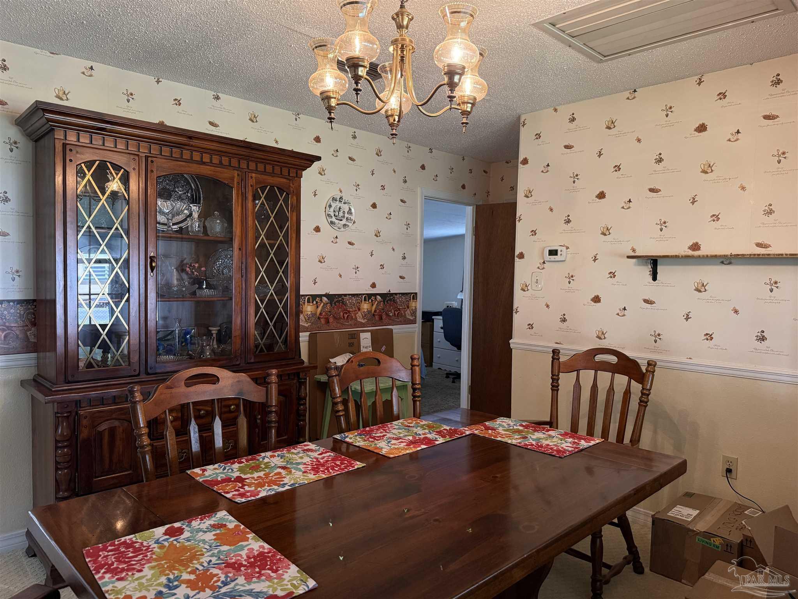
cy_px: 300
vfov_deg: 56.8
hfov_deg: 71.6
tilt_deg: -2.8
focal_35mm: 24
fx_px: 553
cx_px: 399
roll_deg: -1.1
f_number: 1.78
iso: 400
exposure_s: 1/120
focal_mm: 6.76
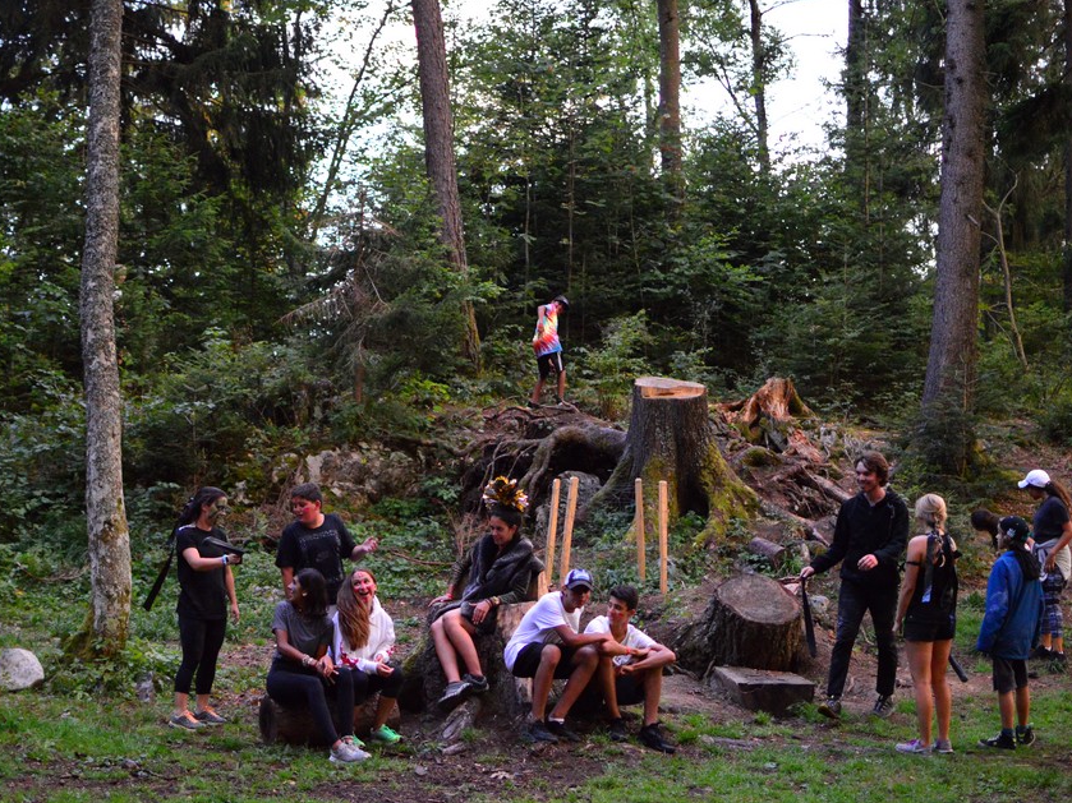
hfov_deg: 31.4
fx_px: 1907
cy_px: 412
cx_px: 497
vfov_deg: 23.8
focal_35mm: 62
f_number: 1.8
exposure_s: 1/500
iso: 3200
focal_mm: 35
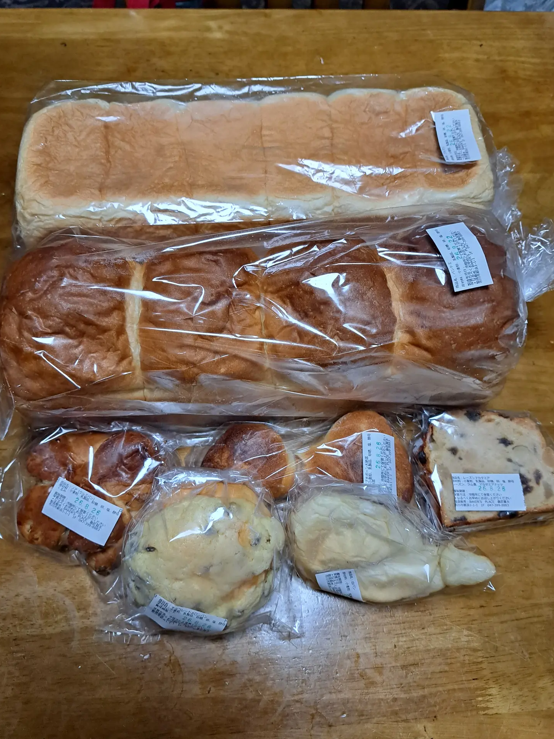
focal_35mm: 25
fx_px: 533
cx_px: 274
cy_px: 361
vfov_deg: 69.4
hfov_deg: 54.9
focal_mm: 5.23
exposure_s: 1/50
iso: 250
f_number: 1.8
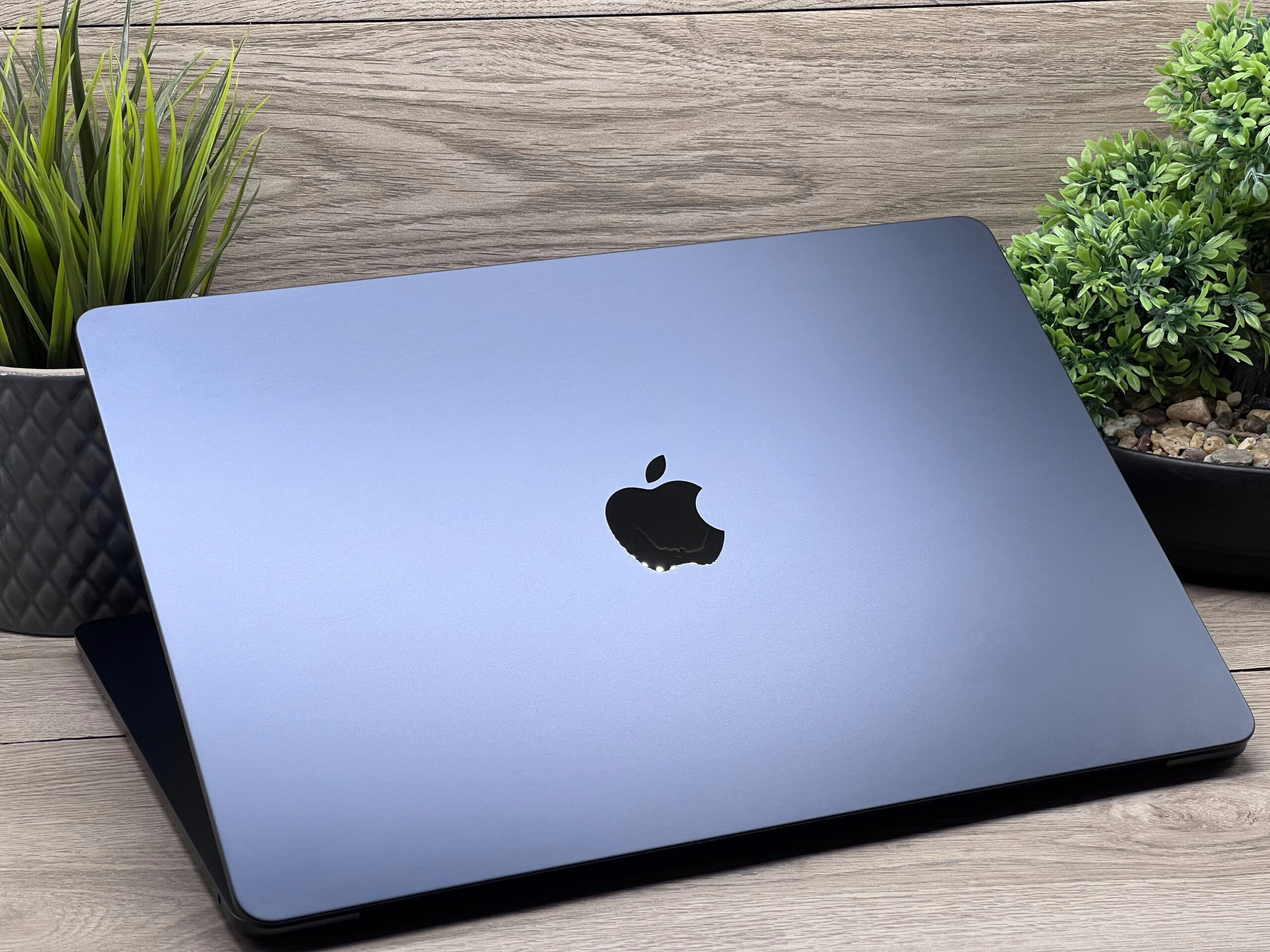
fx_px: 2825
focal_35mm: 77
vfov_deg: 19.1
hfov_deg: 25.3
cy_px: 476
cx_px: 635
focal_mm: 9
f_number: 2.8
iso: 64
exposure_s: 1/100
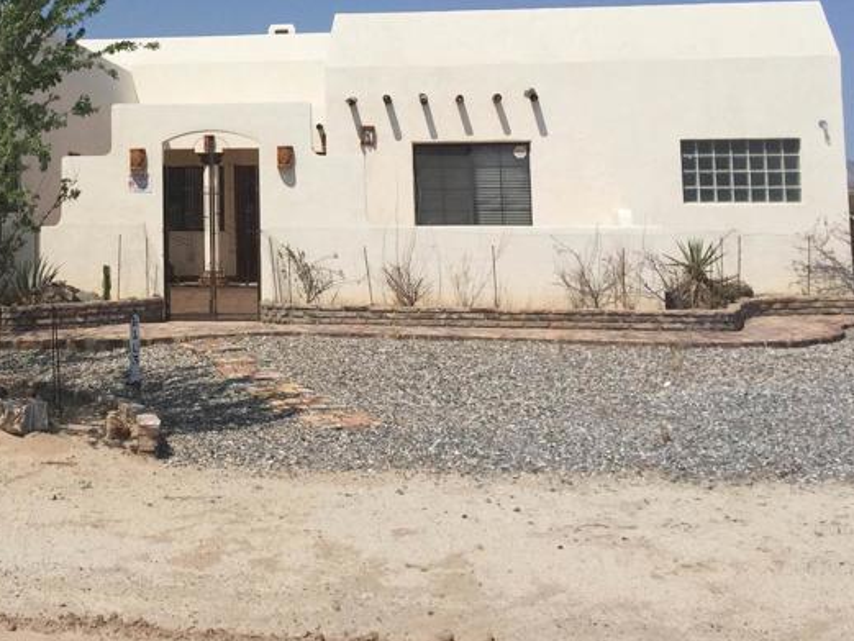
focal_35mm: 57
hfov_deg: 32.6
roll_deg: -0.5
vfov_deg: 25.0
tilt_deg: +5.2
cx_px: 146
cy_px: 77
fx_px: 1407
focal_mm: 4.15
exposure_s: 1/5650
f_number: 2.2
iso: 32
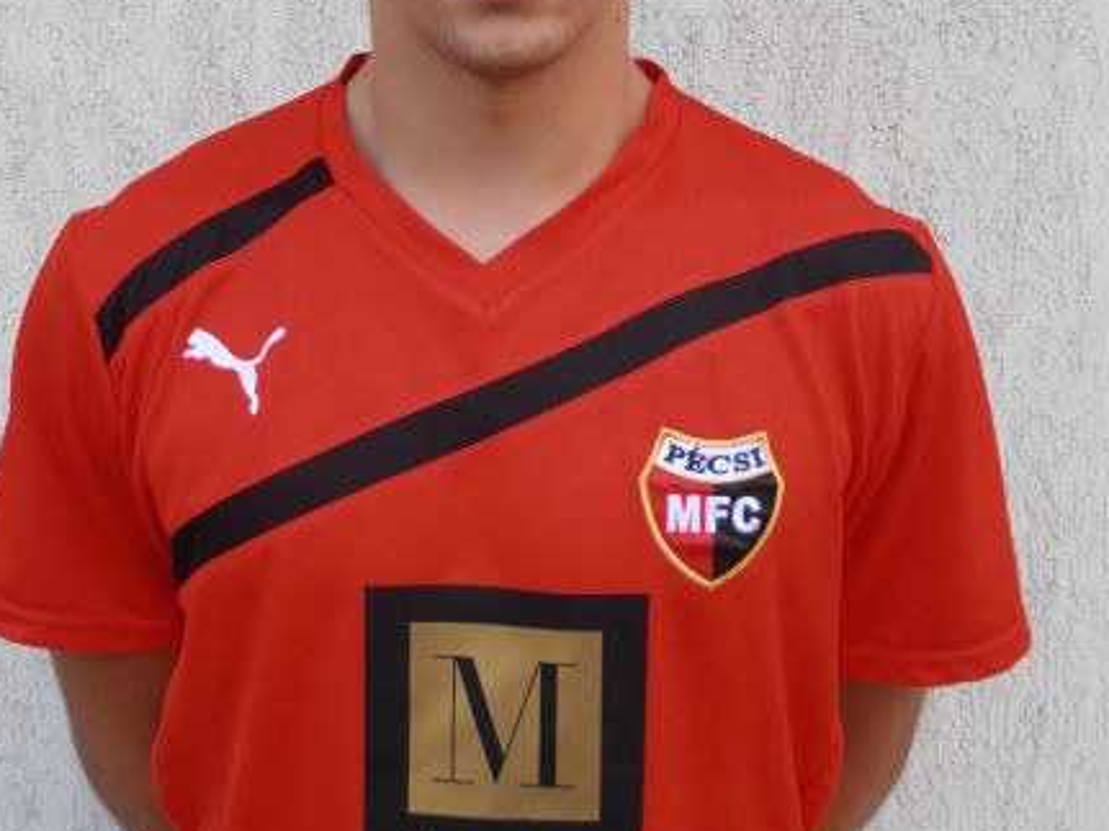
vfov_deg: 25.9
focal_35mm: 55
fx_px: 1762
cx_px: 520
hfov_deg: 34.9
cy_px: 126
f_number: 3.9
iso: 80
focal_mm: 6.61
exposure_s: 1/100
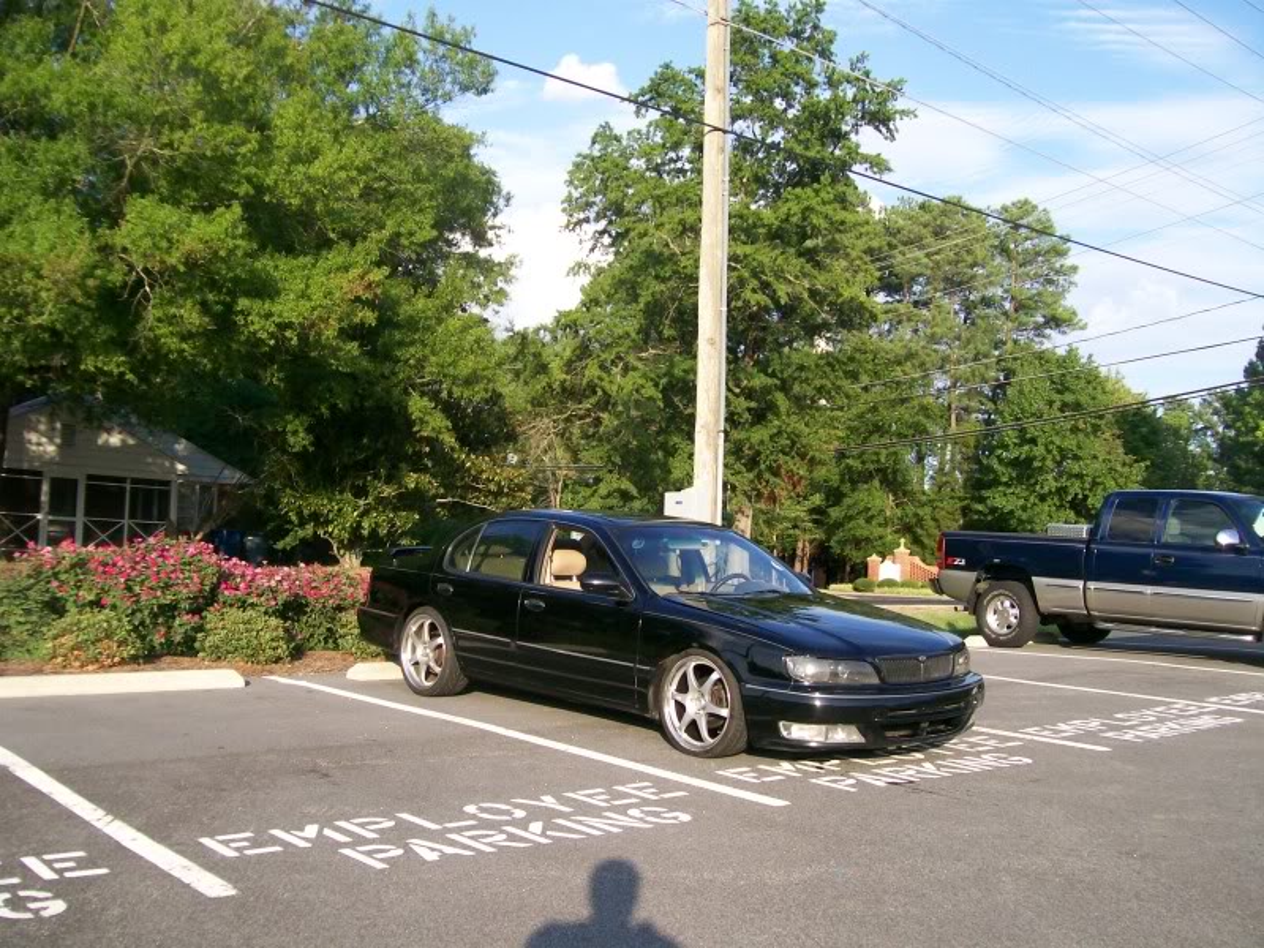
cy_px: 474
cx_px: 632
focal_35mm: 36
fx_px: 1315
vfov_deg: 39.7
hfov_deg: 51.4
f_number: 2.7
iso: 80
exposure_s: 1/654
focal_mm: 6
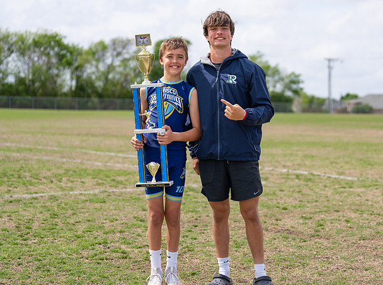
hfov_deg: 24.4
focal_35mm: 80
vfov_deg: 18.3
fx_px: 886
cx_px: 222
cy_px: 135
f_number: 2.8
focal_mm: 70
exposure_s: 1/1600
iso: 100
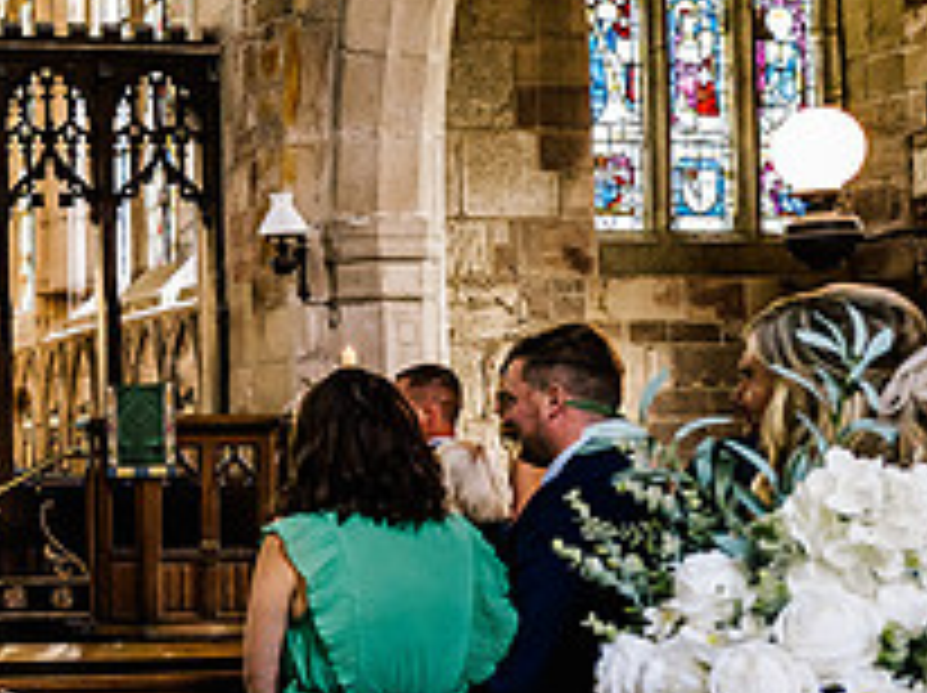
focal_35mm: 65
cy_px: 367
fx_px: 1739
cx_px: -266
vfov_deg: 22.5
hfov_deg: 25.8
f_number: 2.8
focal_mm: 24
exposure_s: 1/125
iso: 1600
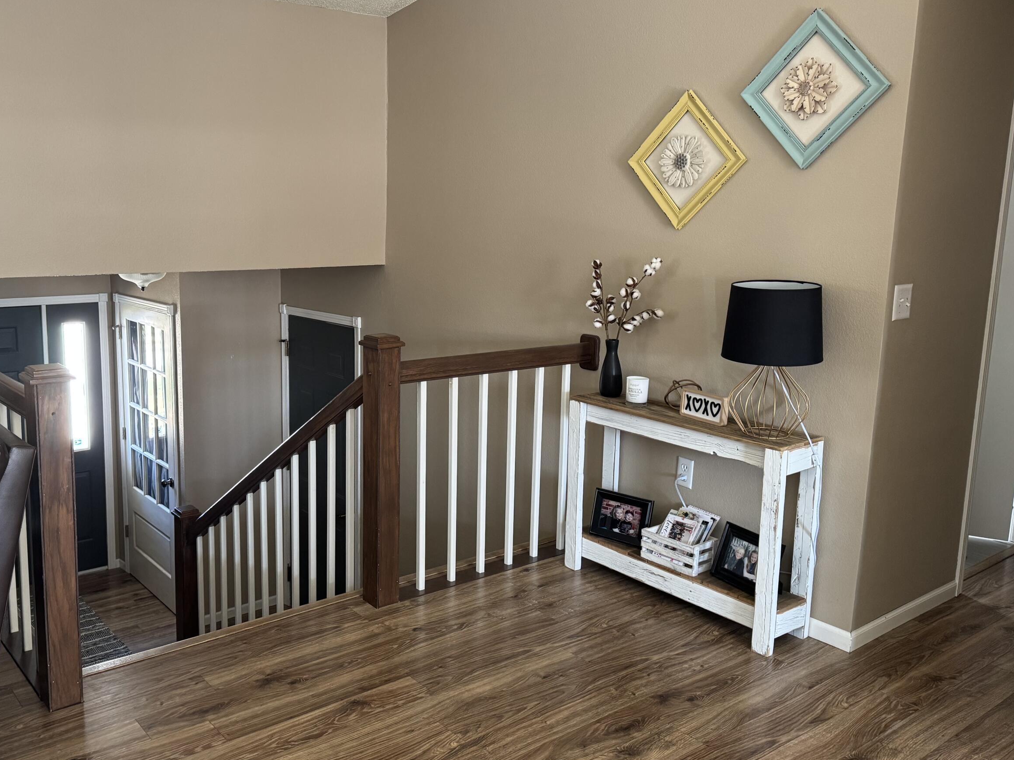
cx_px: 400
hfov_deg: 57.8
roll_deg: -0.9
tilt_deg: -9.5
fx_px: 908
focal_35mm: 31
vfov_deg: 45.4
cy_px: 356
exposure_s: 1/60
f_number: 1.78
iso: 400
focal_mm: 6.76
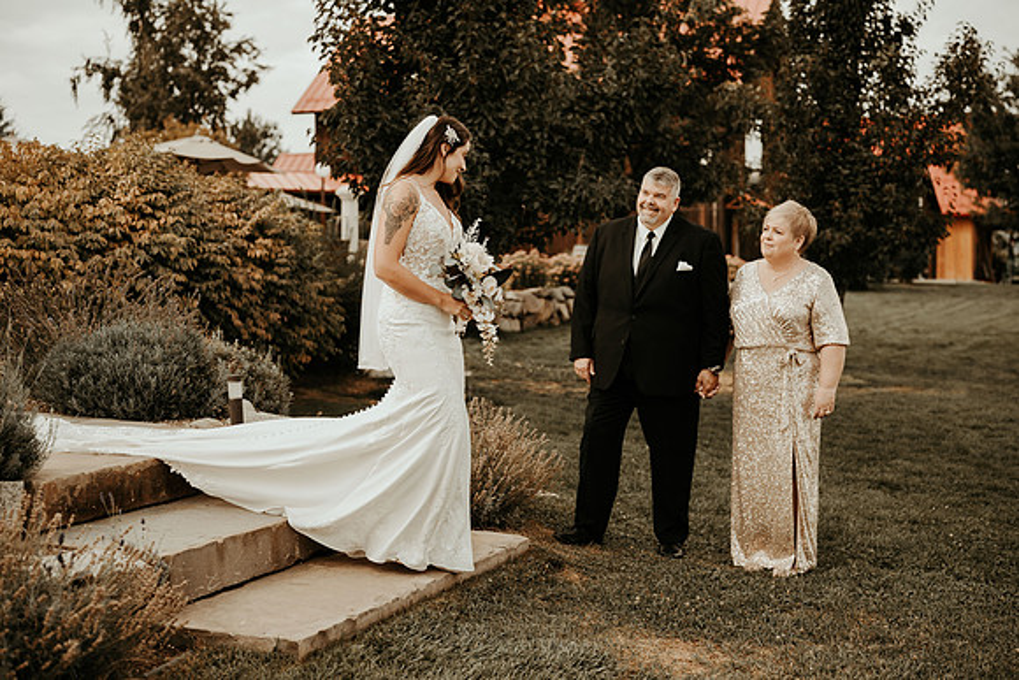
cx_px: 510
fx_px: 1416
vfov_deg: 27.0
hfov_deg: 39.6
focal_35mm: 50
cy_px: 340
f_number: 2.8
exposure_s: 1/500
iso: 100
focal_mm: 50
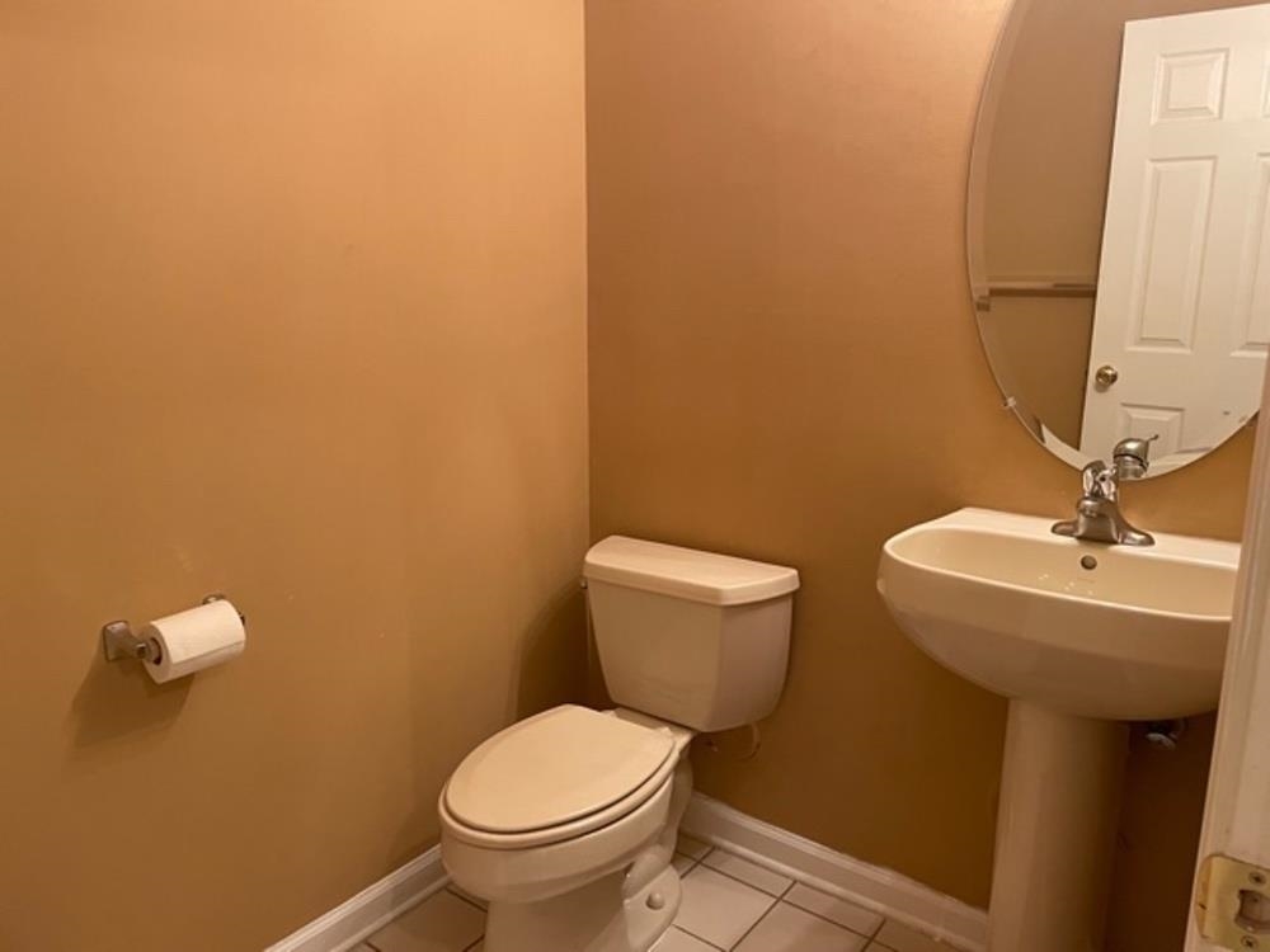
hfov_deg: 67.3
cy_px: 476
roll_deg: +0.0
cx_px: 635
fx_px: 954
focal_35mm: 26
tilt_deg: -10.8
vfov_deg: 53.1
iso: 320
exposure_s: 1/60
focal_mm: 4.2
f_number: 1.6
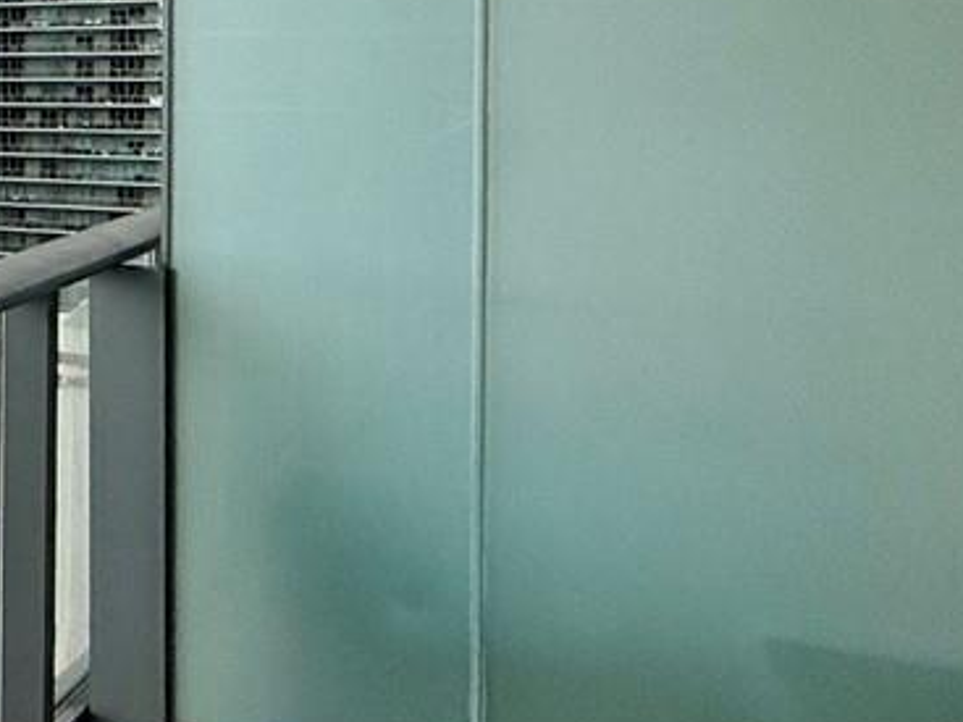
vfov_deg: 23.5
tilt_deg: -0.7
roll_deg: +0.3
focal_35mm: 61
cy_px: 108
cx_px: -916
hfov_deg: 19.6
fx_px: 1696
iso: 50
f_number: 2.2
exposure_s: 1/549
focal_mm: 2.22
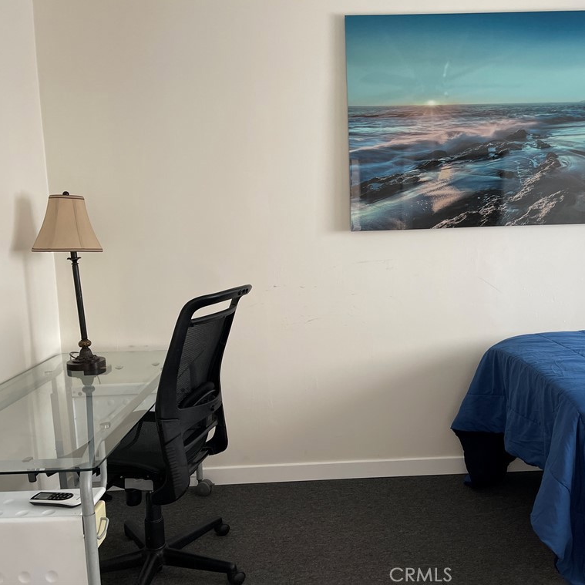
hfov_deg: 52.1
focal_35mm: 31
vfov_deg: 52.5
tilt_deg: -8.3
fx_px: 593
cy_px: 290
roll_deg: +1.0
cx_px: 355
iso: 125
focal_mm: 5.1
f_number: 1.6
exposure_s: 1/118
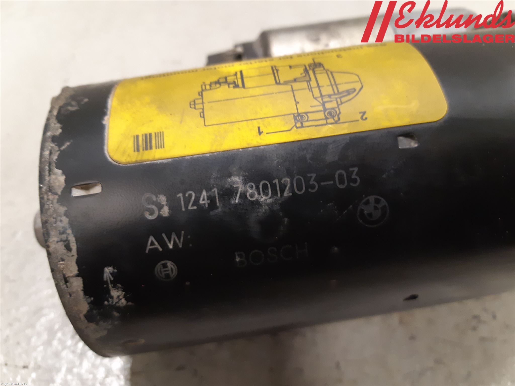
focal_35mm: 26
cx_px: 258
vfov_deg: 53.1
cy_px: 193
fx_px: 387
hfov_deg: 67.3
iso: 250
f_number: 1.7
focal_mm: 3.93
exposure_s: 1/33
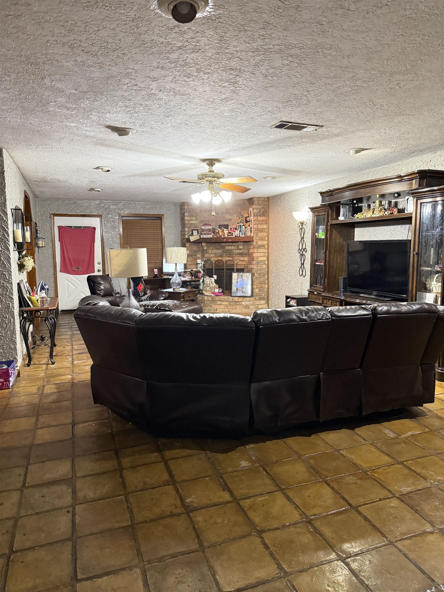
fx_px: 410
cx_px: 222
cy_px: 296
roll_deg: +0.4
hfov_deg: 56.8
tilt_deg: -6.2
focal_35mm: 24
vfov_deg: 71.6
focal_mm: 6.76
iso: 640
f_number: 1.78
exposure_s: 1/60
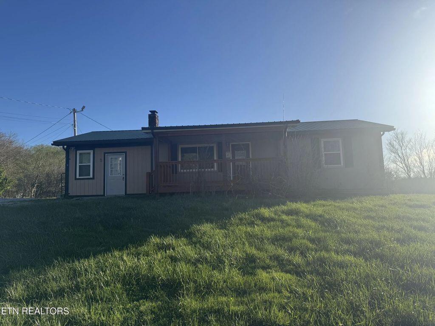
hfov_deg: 71.6
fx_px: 302
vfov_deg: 56.8
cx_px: 218
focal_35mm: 24
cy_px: 163
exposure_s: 1/4310
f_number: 1.78
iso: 80
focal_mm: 6.76
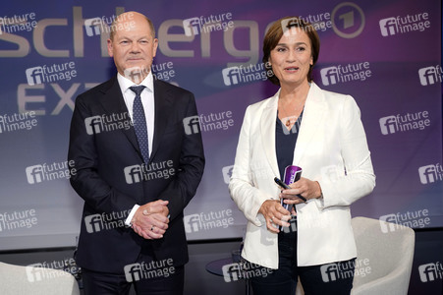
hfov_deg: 45.5
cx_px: 222
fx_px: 529
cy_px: 148
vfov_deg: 31.1
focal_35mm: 43
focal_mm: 43
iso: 2000
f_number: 5
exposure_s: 1/125
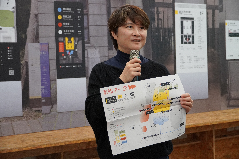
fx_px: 438
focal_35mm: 66
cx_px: 120
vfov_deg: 20.6
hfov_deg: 30.5
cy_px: 80
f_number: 5
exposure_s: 1/160
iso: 3200
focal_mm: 44
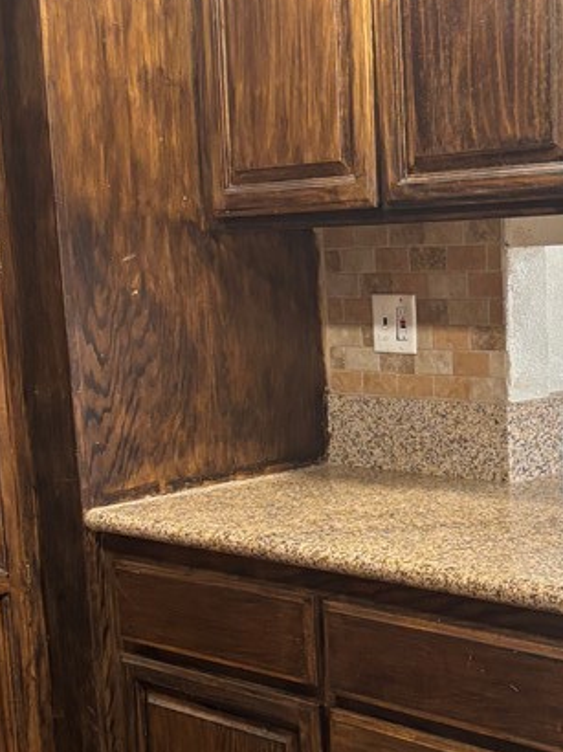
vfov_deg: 29.6
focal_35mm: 65
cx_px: 418
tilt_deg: -10.4
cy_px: 501
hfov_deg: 22.4
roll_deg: +1.3
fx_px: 1411
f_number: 1.6
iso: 125
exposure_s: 1/60
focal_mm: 5.96
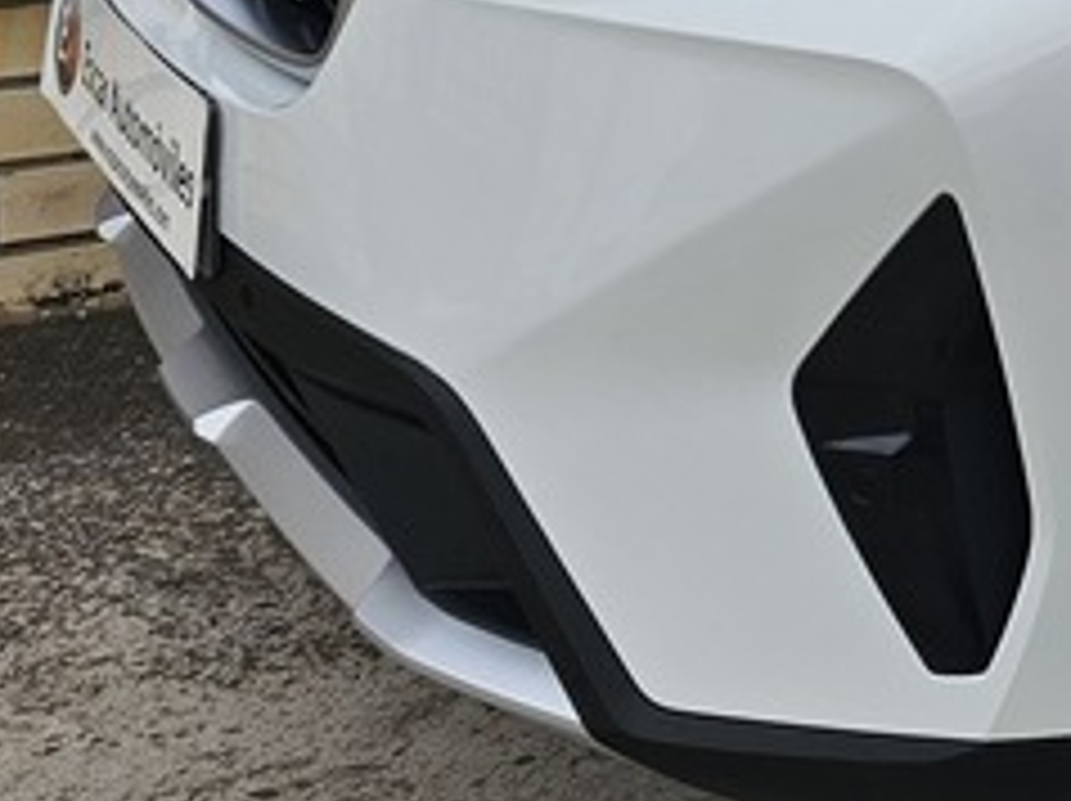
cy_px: -459
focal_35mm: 99
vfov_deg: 13.8
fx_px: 3060
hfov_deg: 16.6
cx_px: 1926
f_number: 1.7
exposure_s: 1/290
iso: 10
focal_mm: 6.3
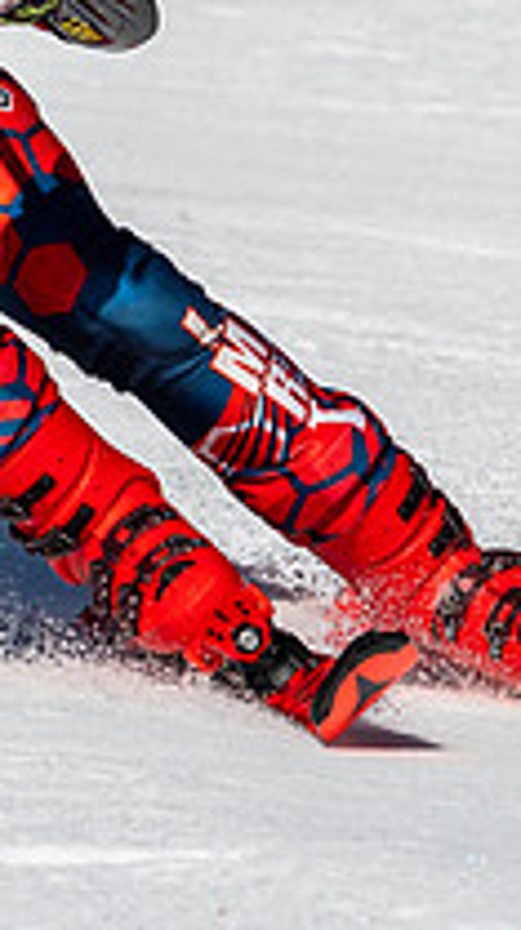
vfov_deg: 1.1
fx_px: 49176
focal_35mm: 1995
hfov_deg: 0.6
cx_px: -136
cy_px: 34
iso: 200
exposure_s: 1/2000
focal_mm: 400
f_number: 8
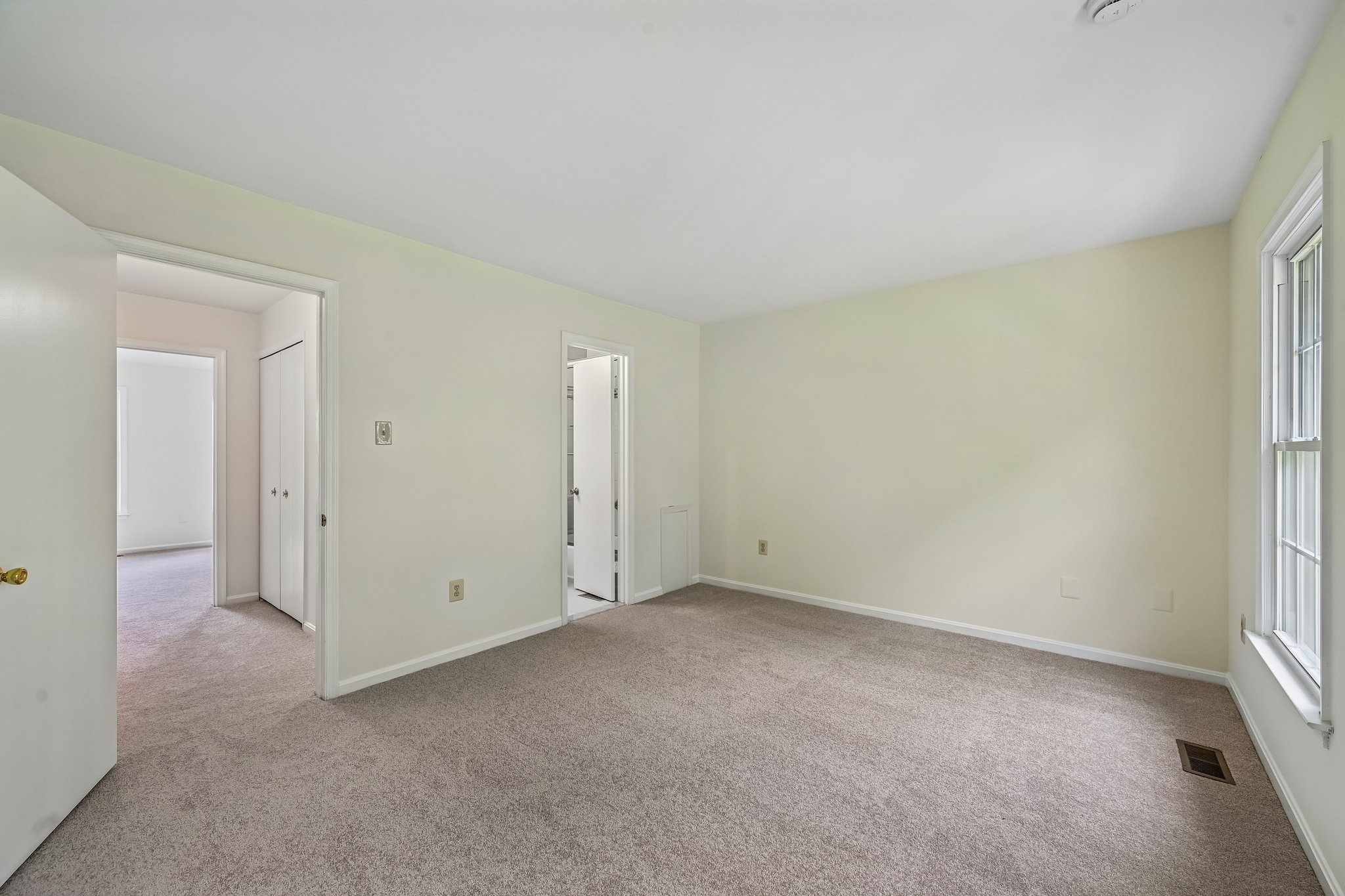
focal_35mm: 14
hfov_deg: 104.3
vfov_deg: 81.2
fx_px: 523
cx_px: 672
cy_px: 448
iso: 360
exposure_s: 1/15
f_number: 8
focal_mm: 14
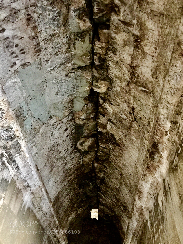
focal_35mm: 29
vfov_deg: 61.7
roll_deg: -1.2
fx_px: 205
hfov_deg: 48.2
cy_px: 122
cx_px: 92
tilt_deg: +41.1
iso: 160
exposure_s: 1/4
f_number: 2.2
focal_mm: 4.15
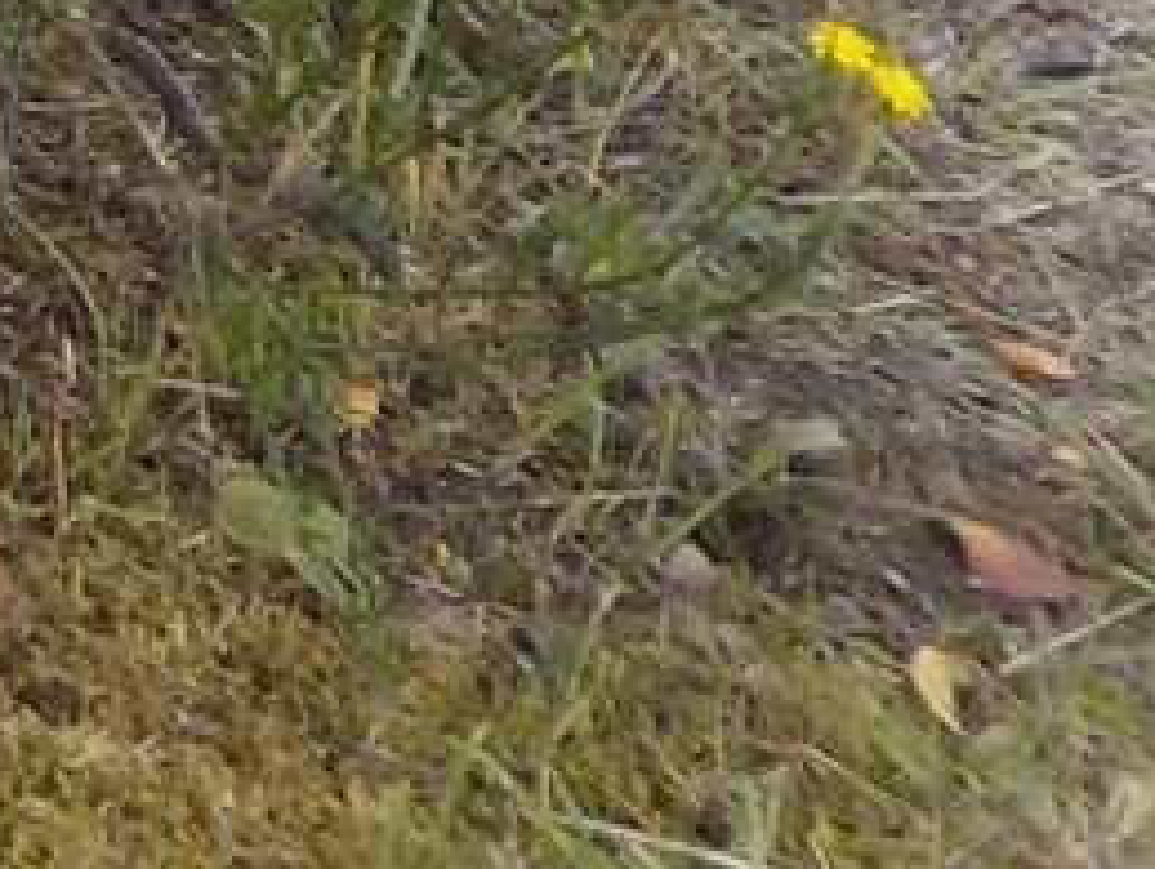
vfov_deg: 7.4
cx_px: -1338
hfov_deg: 9.8
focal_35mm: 185
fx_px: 6181
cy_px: -1439
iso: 125
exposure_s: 1/200
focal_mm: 4.1
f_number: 3.3
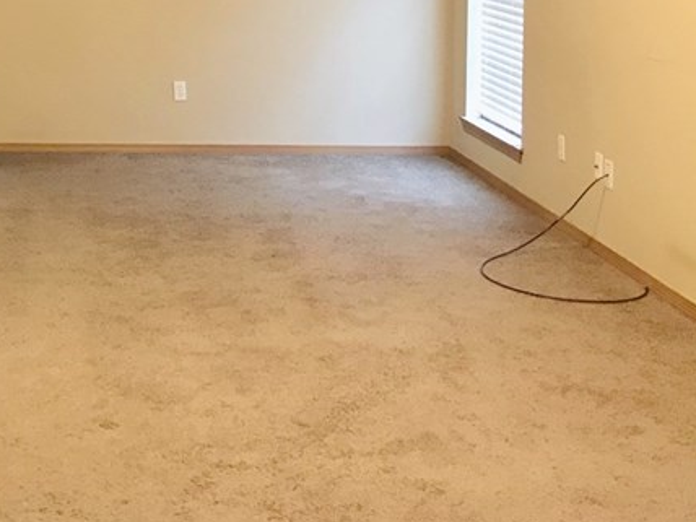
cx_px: 7
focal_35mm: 67
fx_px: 1347
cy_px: -42
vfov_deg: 20.9
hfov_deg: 27.4
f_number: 1.8
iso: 100
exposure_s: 1/9
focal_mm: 3.99
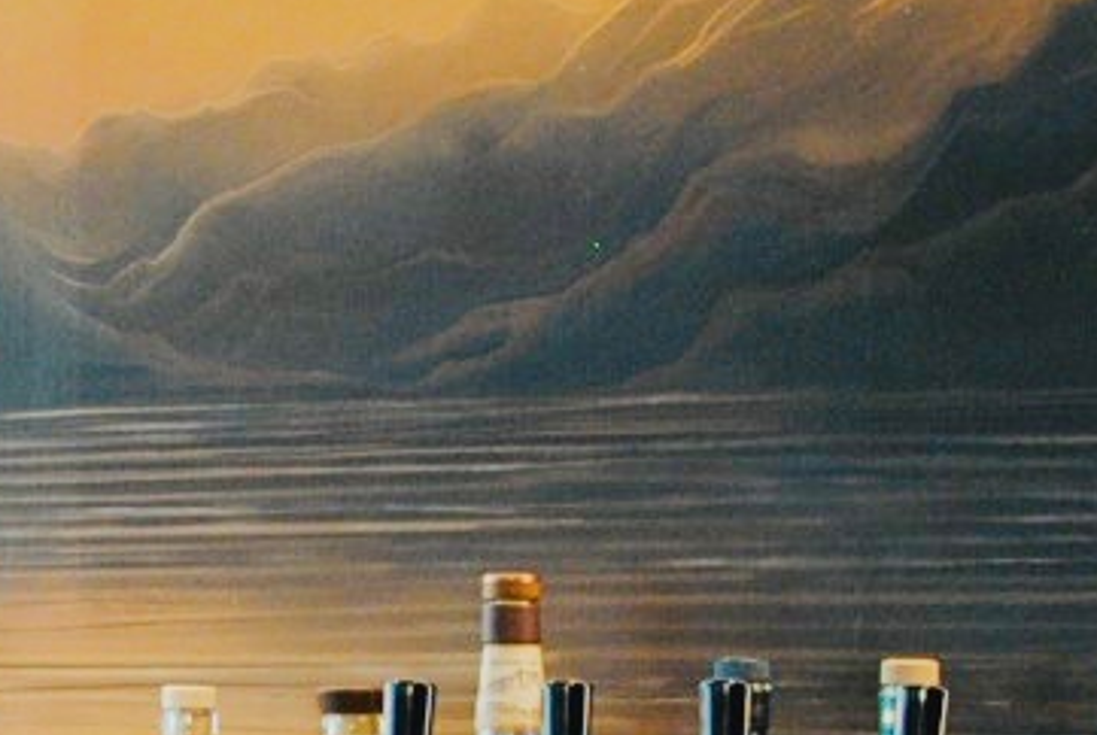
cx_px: -119
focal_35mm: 177
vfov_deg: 7.8
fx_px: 5402
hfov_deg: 11.4
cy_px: 629
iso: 400
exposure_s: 1/10
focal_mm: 22
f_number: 3.8
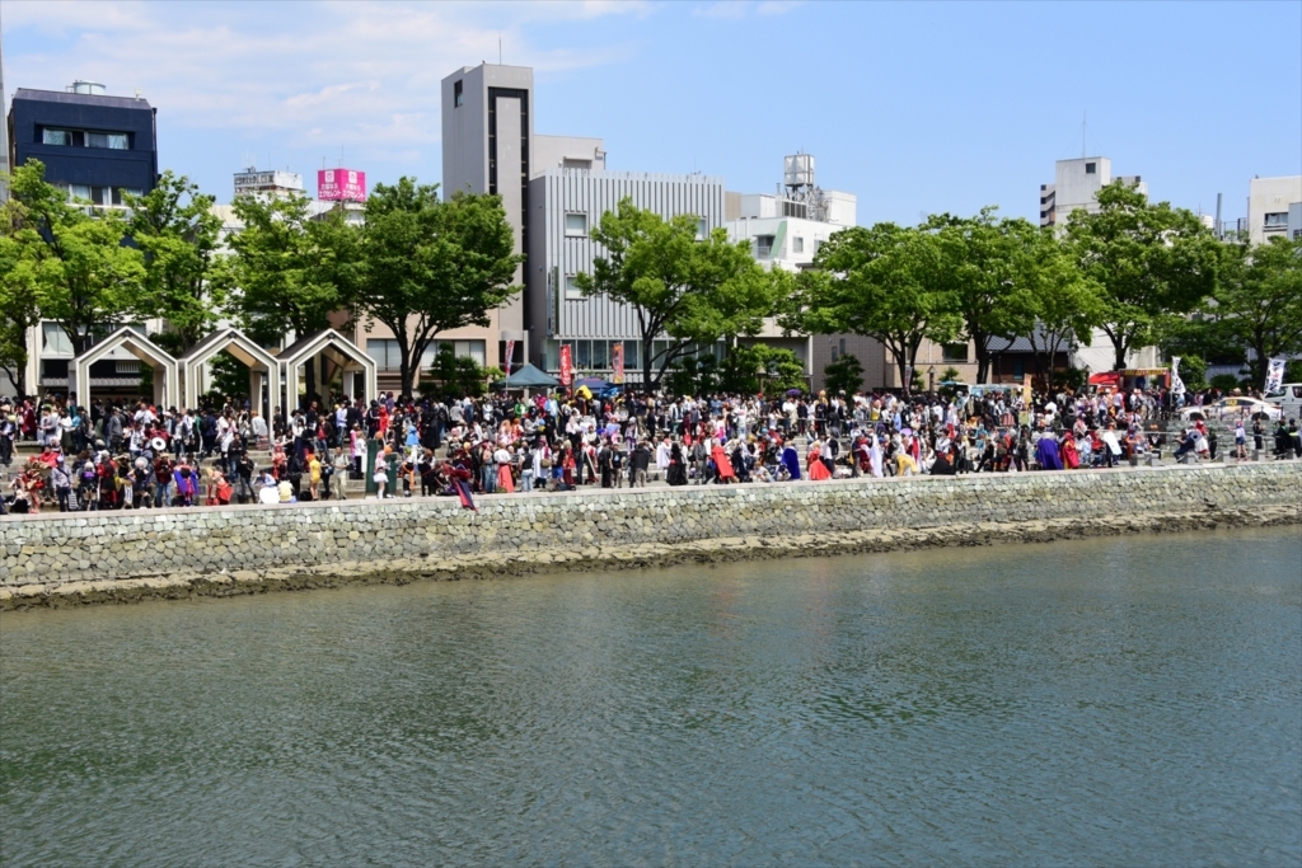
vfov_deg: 31.9
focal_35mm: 42
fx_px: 1519
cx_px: 651
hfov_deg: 46.4
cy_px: 434
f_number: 9
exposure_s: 1/320
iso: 200
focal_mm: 28
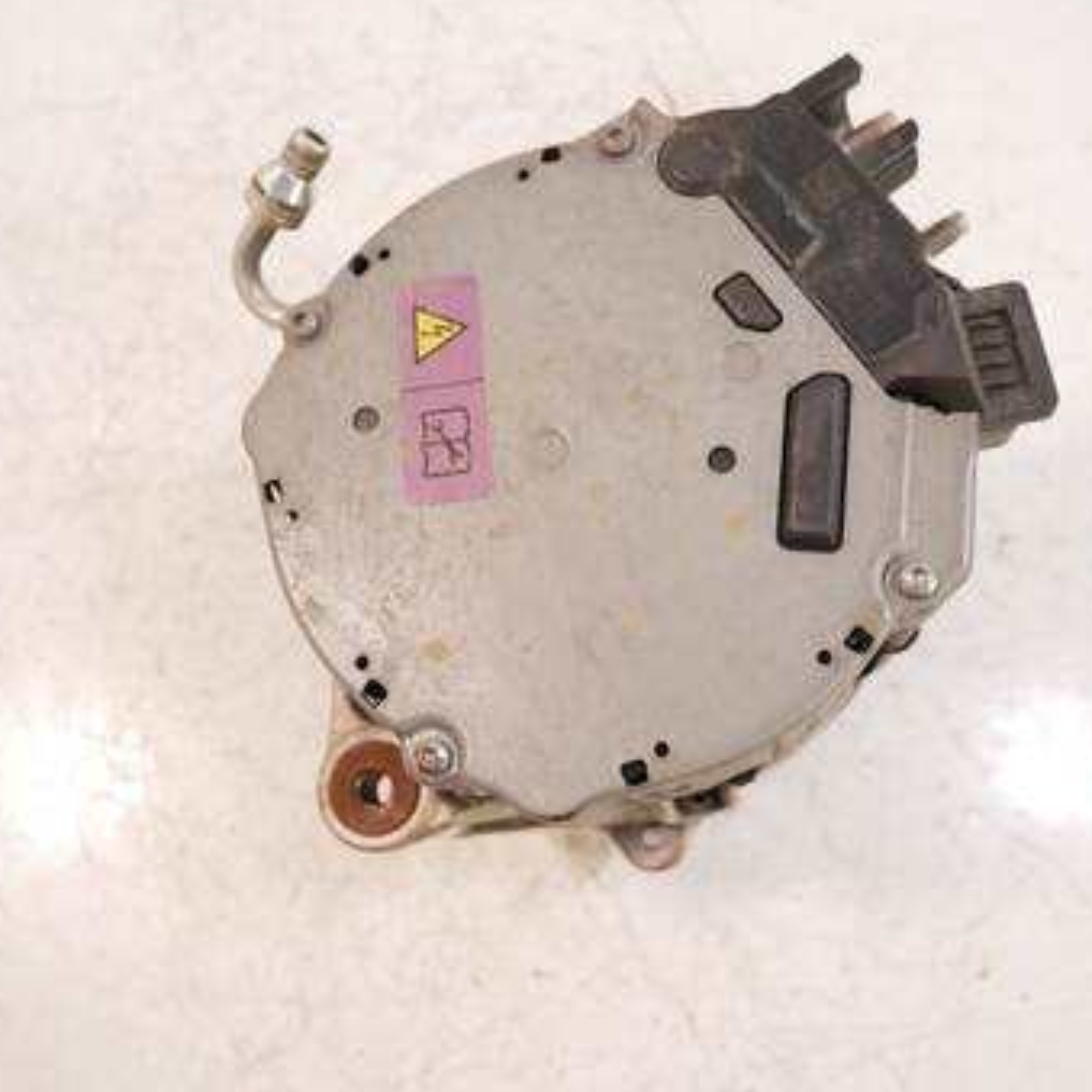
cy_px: 541
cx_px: 570
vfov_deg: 54.0
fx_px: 1071
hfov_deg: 54.0
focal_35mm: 30
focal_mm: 12
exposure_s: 1/60
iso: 640
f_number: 3.5
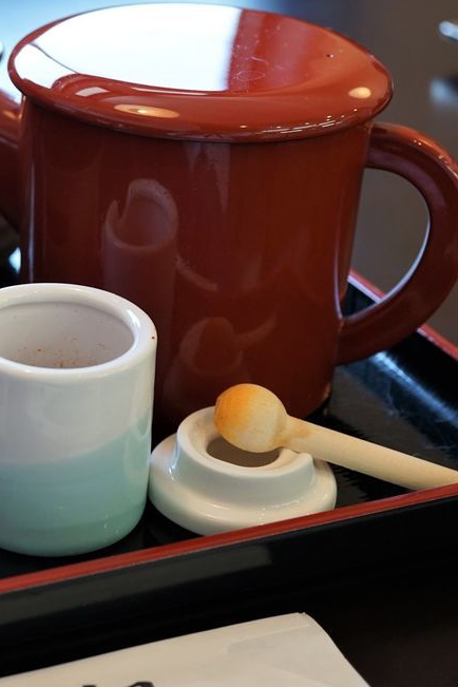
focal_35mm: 83
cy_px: 265
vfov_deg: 24.4
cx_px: 37
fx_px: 1584
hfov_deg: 16.2
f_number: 4
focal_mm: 30
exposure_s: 1/160
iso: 400
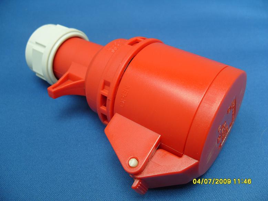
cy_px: 100
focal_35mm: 35
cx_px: 134
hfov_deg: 52.6
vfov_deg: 40.7
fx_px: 271
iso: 100
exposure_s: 1/45
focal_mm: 7.8
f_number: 2.8
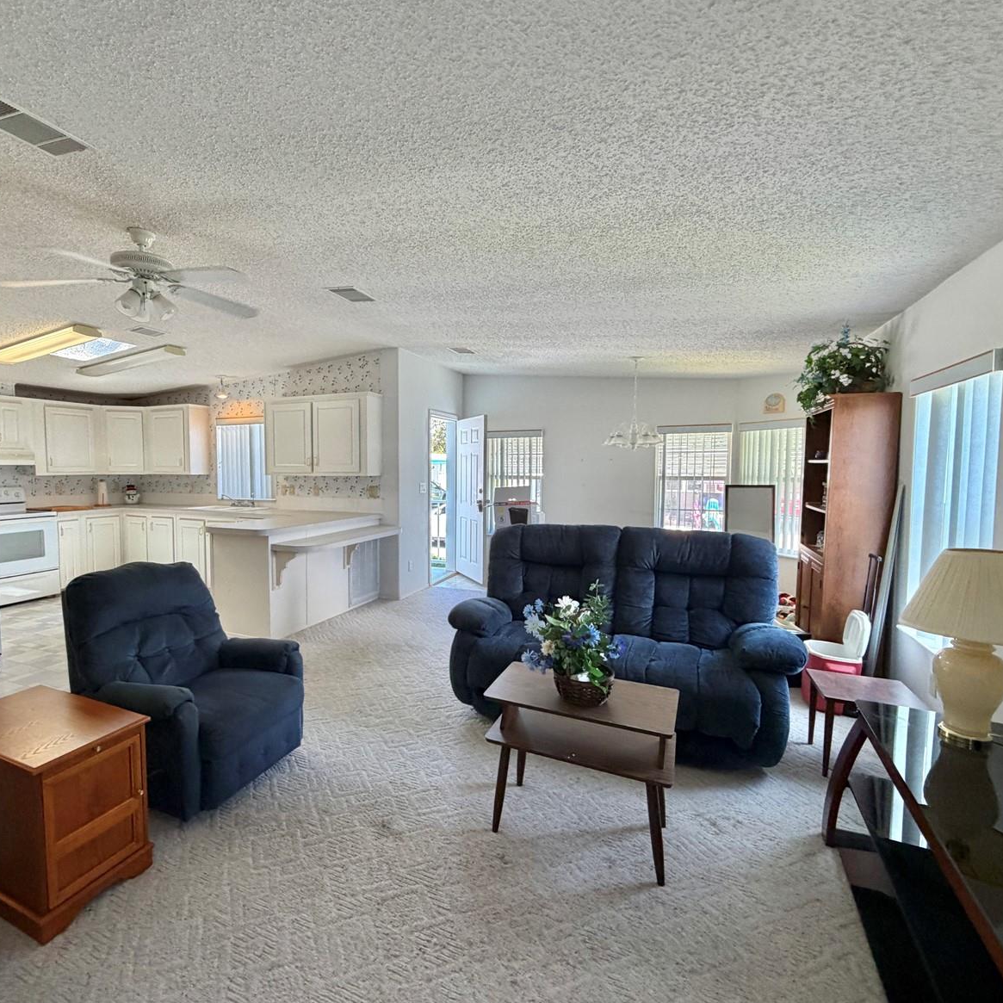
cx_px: 415
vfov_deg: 84.0
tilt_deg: -3.6
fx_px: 557
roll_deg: +0.1
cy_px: 500
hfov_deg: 83.2
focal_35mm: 17
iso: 200
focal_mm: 2.22
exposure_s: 1/120
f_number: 2.2
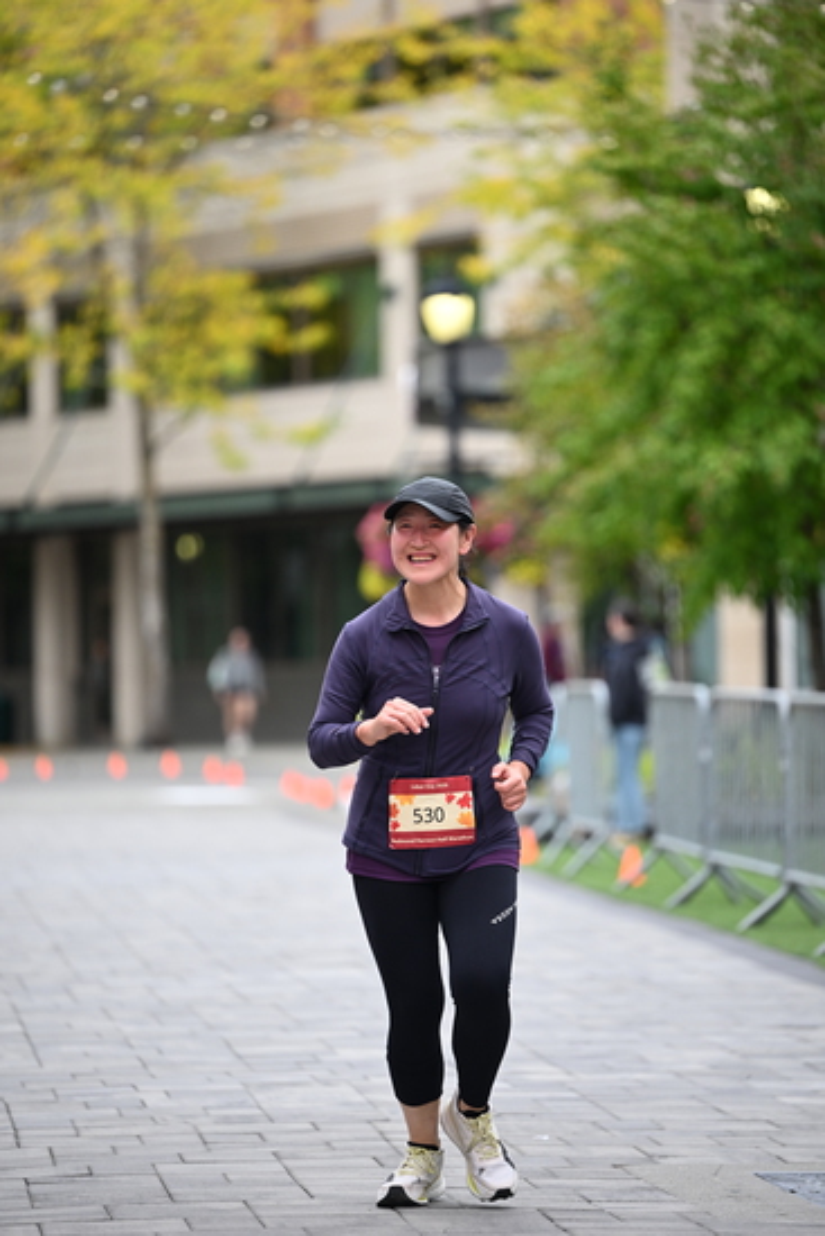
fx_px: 5840
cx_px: 412
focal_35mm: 170
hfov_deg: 8.1
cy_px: 618
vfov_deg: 12.1
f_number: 2.8
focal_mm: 170
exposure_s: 1/1600
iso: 640
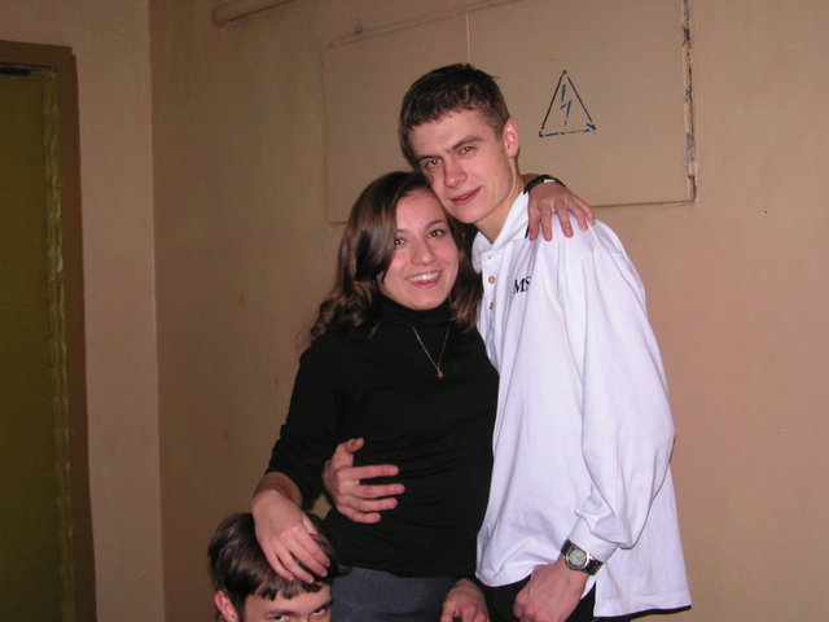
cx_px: 414
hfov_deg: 38.9
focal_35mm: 49
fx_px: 1173
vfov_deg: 29.7
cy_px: 311
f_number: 3.2
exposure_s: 1/60
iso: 100
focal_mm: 8.2
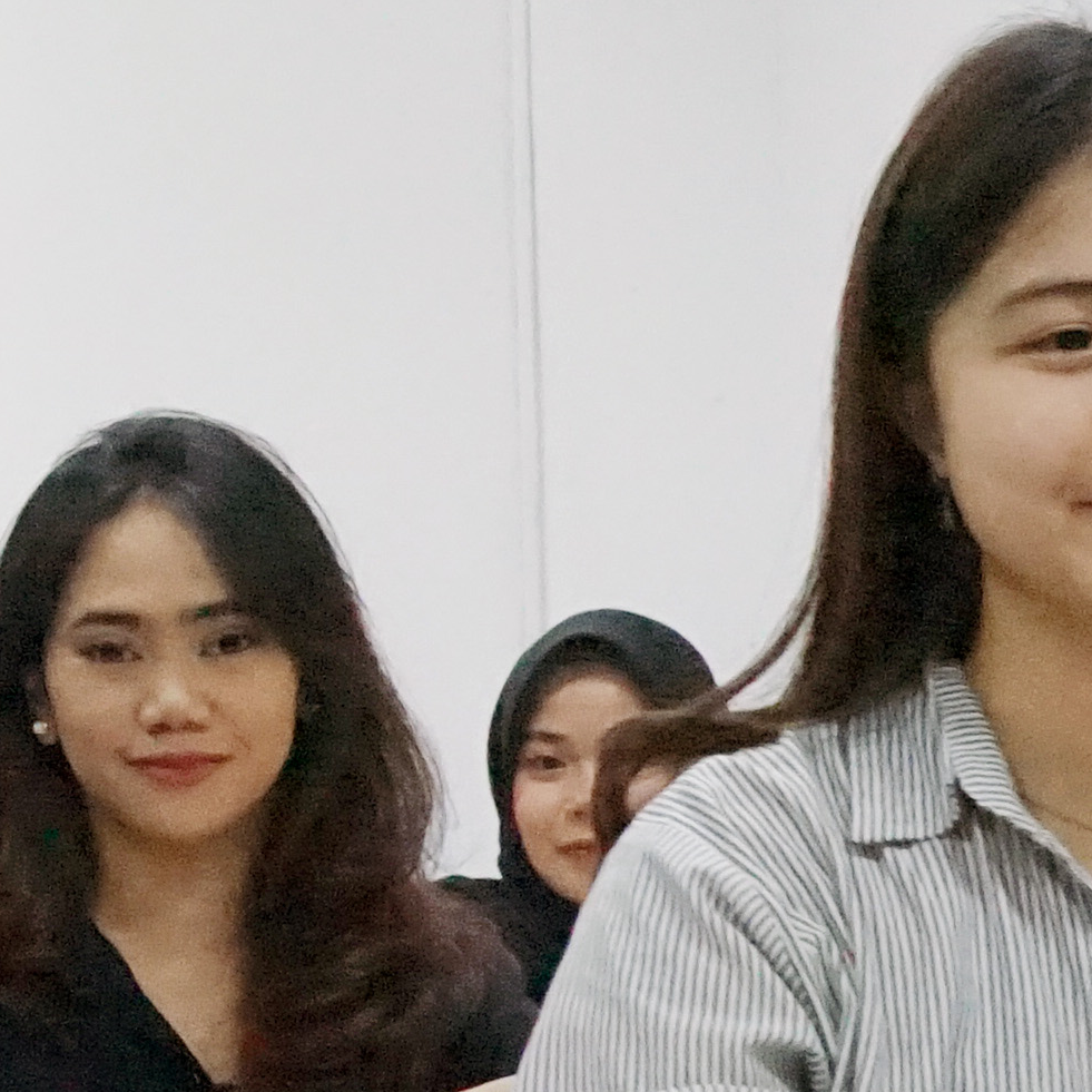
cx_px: -1472
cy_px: 195
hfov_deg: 8.8
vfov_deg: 9.6
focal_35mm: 182
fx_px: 6496
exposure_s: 1/125
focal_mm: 35
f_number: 9
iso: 10000
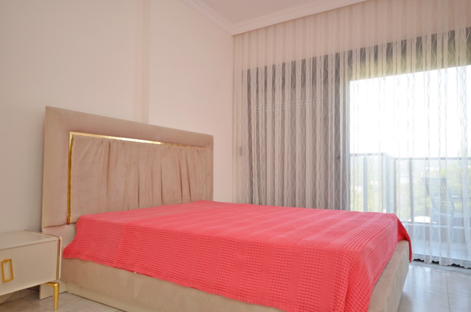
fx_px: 333
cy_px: 156
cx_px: 236
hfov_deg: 70.6
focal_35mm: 26
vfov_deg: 50.2
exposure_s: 1/60
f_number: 5.3
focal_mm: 17
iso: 450
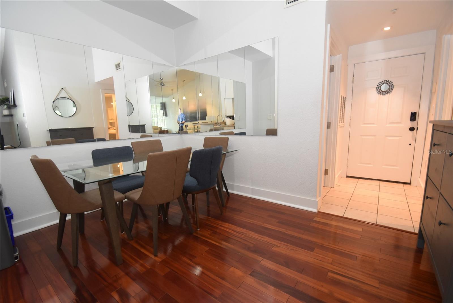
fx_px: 189
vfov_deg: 77.4
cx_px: 226
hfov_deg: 100.4
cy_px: 152
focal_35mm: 15
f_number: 3.5
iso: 1100
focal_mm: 10
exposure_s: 1/60
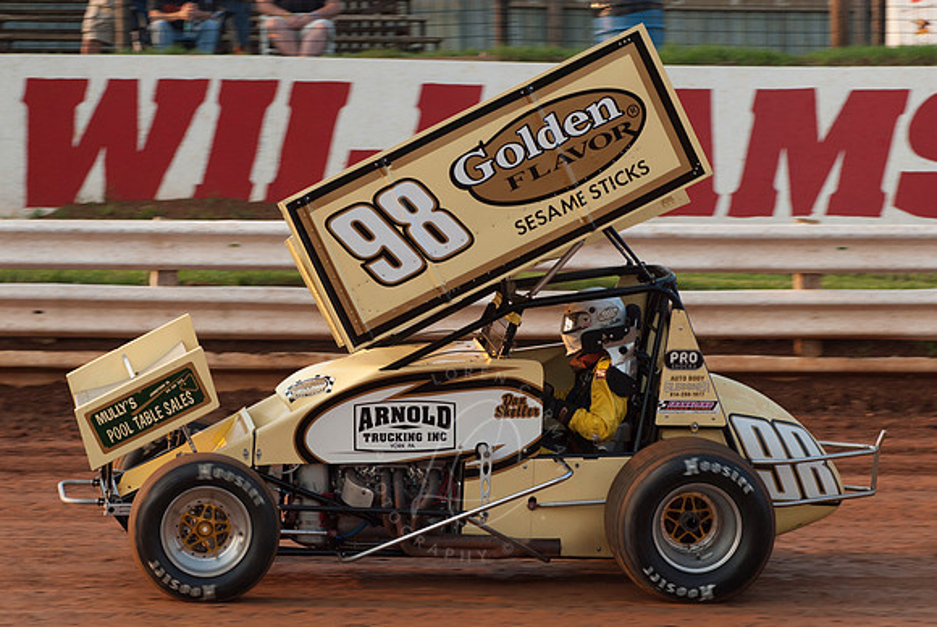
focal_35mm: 188
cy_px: 314
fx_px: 4885
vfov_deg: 7.3
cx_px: 468
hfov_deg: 11.0
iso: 100
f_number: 4.5
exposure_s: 1/400
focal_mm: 125
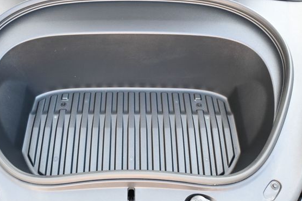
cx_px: 133
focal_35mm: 38
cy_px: 89
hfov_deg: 50.6
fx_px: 319
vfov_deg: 35.0
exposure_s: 1/125
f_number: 4
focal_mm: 22
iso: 1100
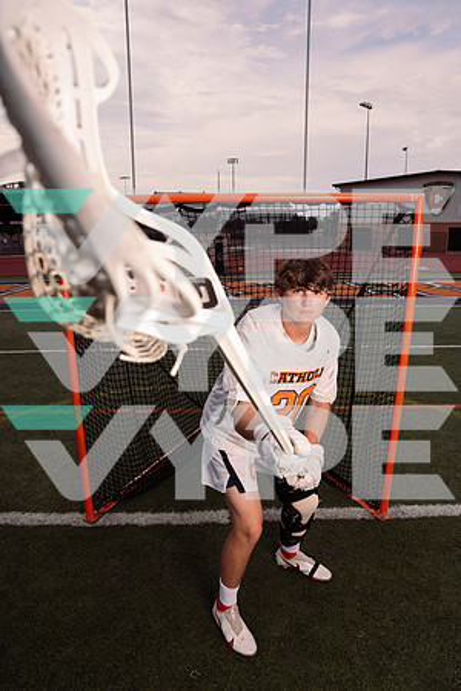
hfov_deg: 53.1
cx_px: 230
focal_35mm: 24
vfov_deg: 73.7
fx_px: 461
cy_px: 346
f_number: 7.1
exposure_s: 1/250
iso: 50
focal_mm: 24
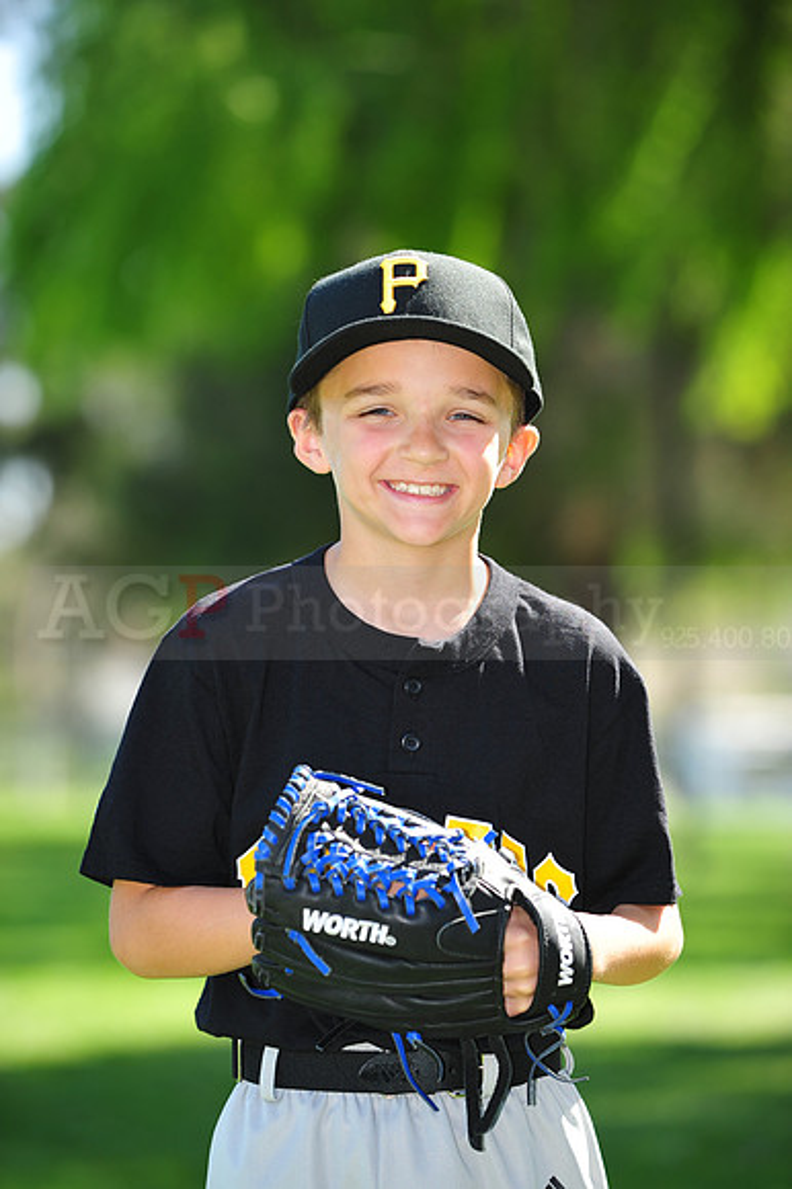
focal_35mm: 165
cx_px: 396
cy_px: 594
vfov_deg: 12.5
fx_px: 5451
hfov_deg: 8.3
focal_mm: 165
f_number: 4.5
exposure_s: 1/400
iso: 200
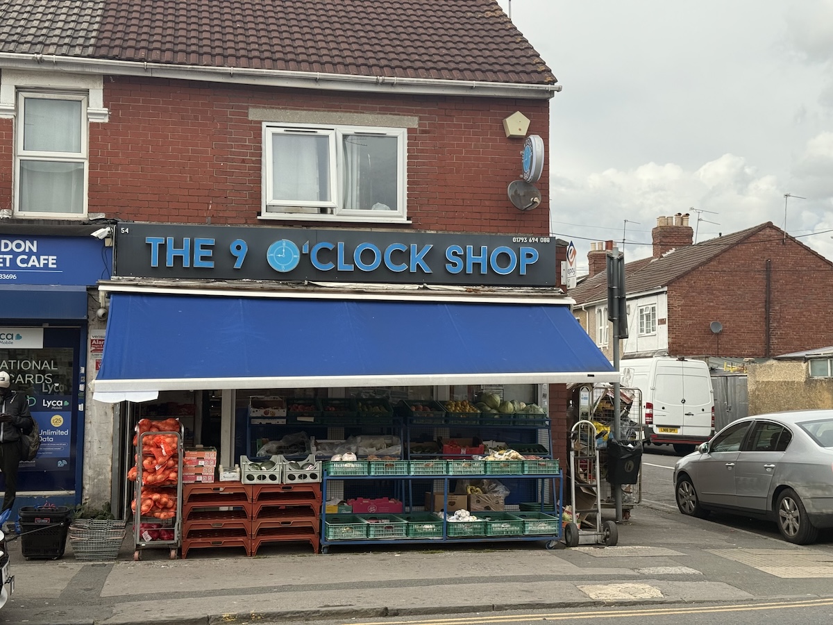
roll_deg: -1.3
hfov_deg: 39.7
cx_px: 416
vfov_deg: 30.3
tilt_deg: +5.7
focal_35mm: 48
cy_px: 312
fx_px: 1155
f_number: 1.78
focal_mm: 6.76
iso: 64
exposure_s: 1/2273
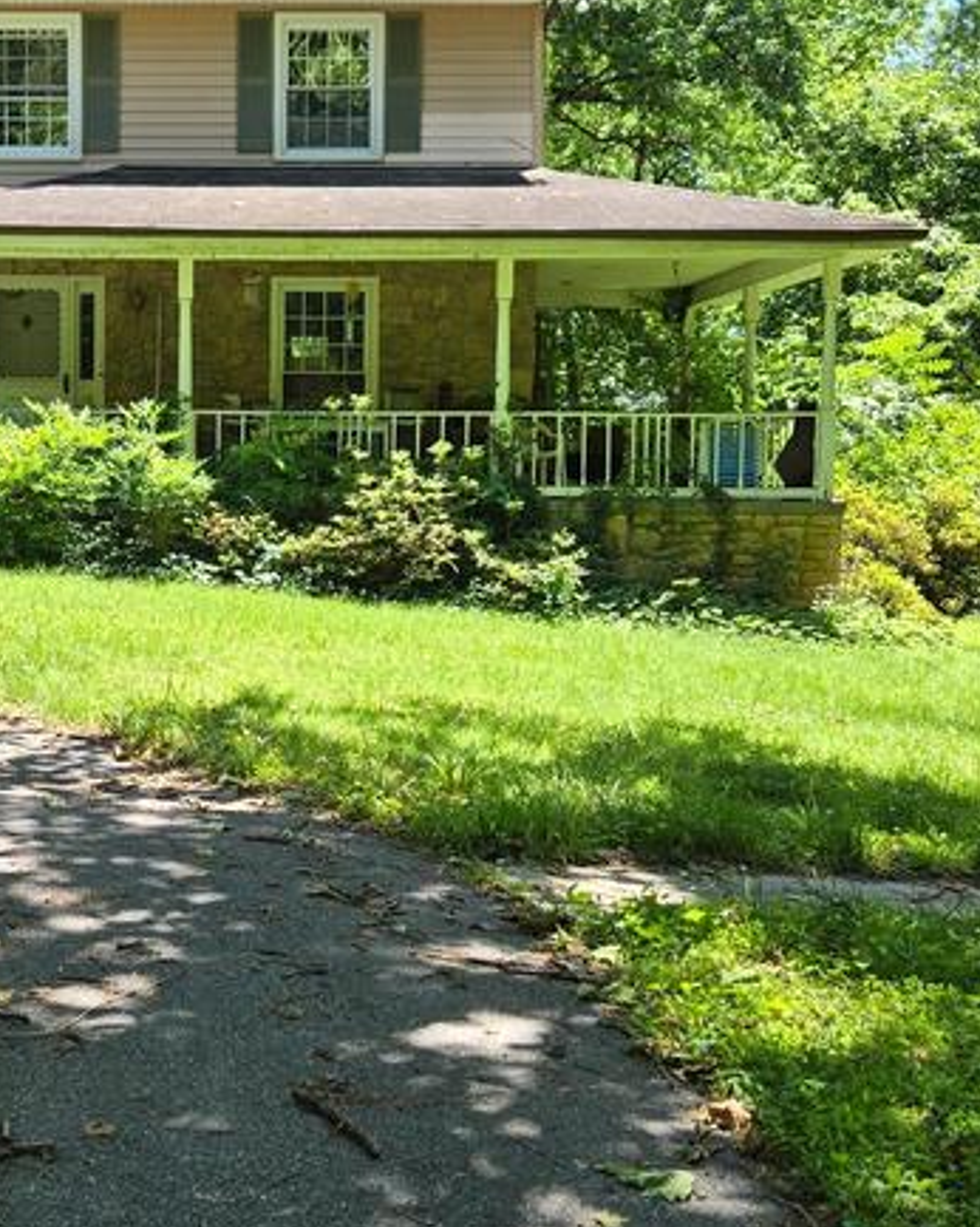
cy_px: 598
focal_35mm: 56
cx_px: 116
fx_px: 2032
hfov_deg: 26.3
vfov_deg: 33.6
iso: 25
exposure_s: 1/461
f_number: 1.8
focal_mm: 5.4
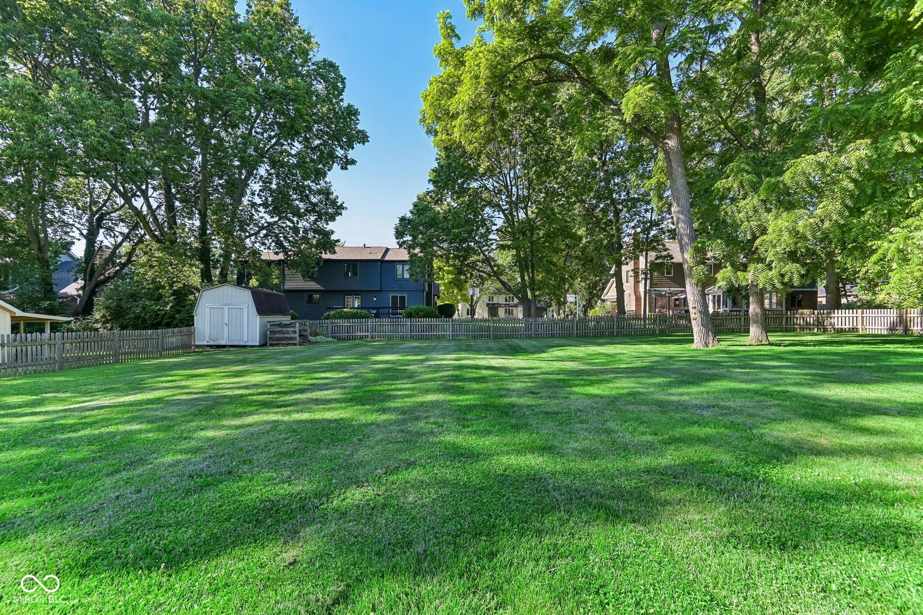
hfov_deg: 96.7
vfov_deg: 73.7
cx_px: 462
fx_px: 410
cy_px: 308
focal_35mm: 16
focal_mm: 16
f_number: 8
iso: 100
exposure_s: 1/50
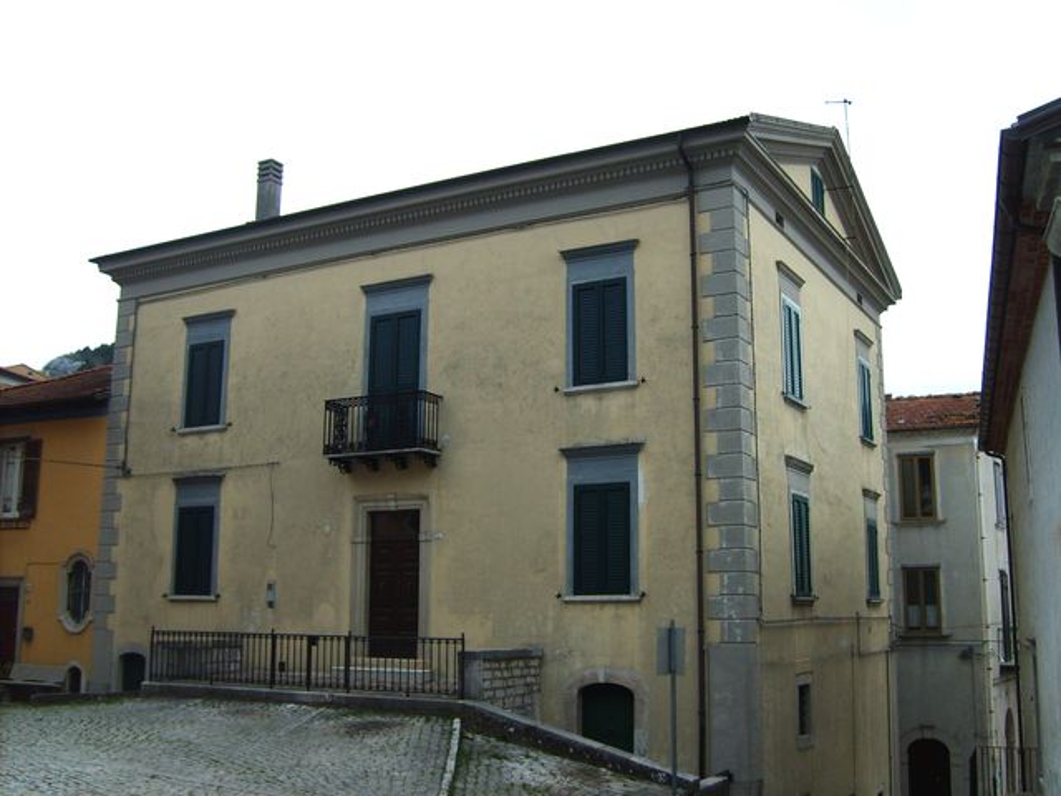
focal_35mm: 35
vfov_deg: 40.7
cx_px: 530
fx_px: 1073
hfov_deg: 52.6
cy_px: 398
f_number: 2.8
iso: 50
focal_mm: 5.8
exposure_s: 1/1000
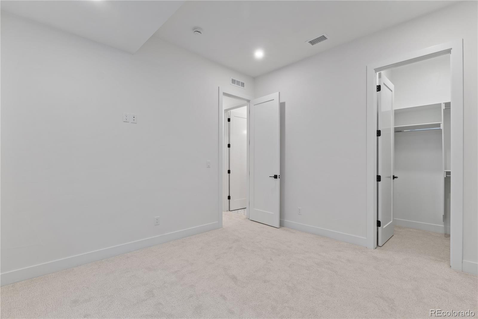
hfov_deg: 95.5
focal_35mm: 16
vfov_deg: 72.5
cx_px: 239
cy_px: 160
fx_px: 217
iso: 160
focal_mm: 10.9
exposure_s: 1/1.67
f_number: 8
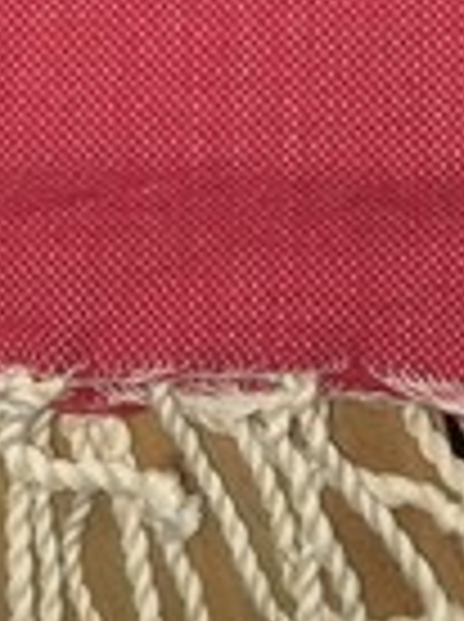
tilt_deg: -85.5
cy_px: -212
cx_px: 198
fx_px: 1811
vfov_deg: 18.0
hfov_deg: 14.6
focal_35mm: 101
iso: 25
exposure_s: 1/60
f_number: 2.2
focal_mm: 4.15
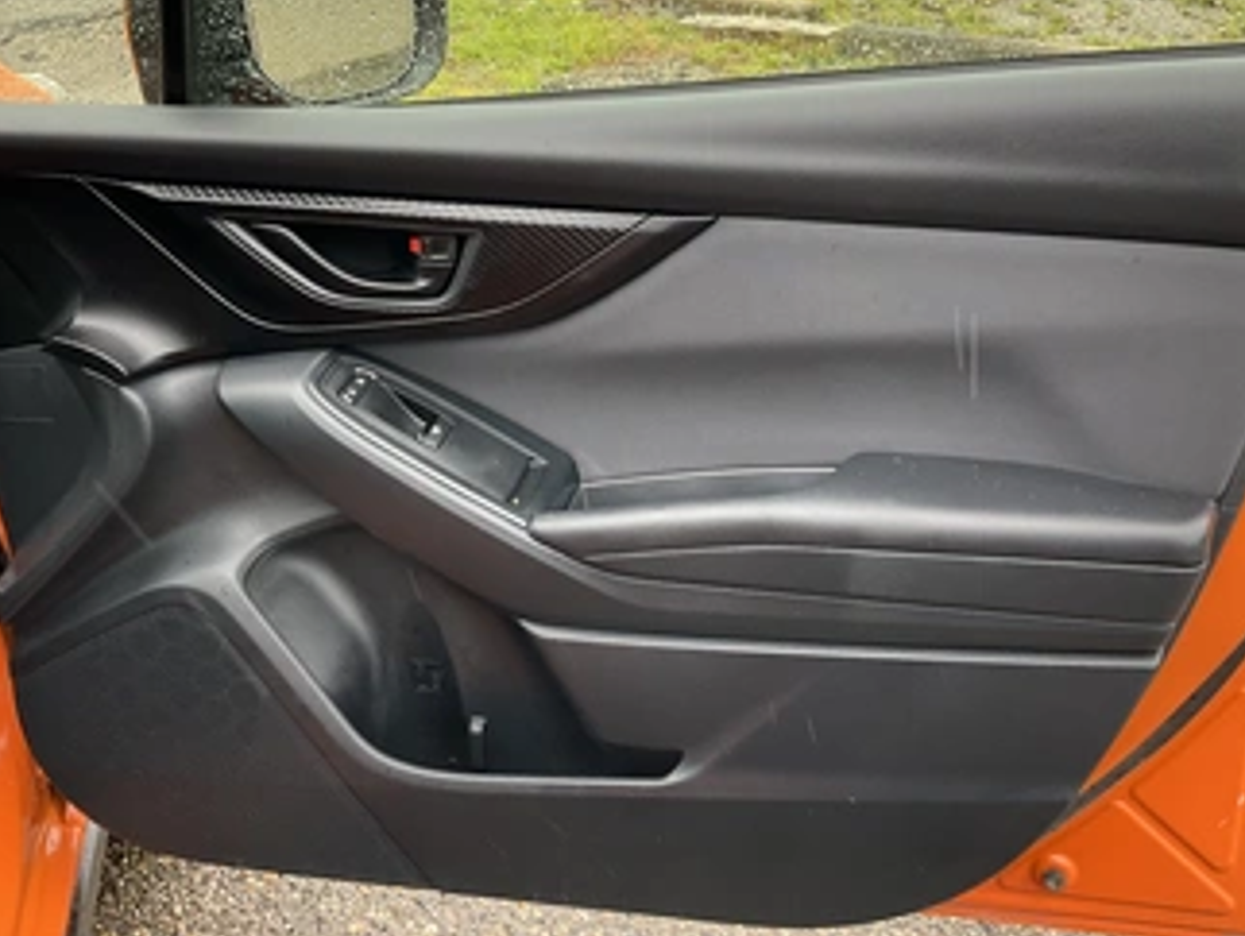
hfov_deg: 51.3
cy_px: 406
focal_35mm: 36
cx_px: 603
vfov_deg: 39.6
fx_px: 1296
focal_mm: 3
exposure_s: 1/114
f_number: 1.8
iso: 64
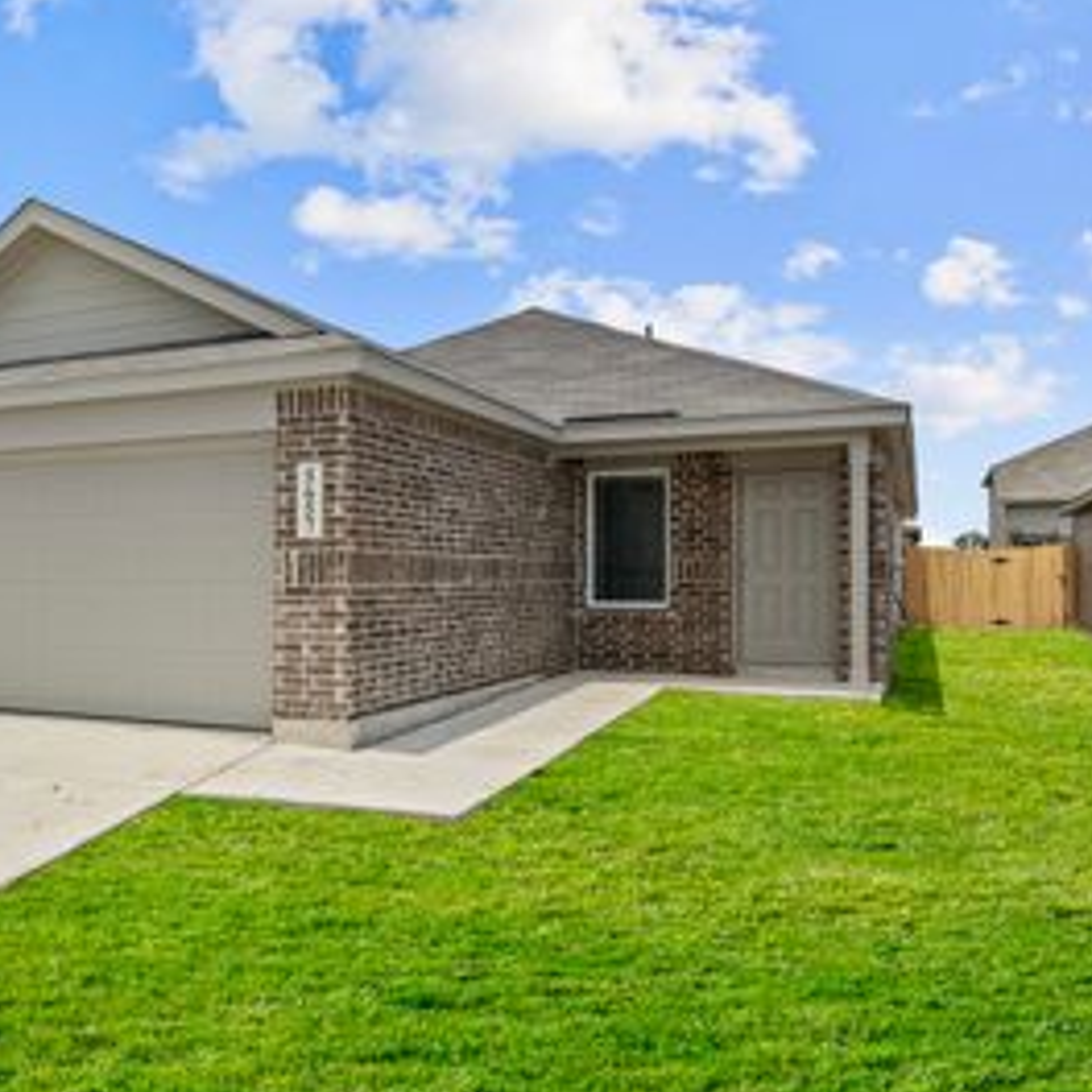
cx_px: 294
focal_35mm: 30
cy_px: 509
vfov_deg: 53.6
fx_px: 1081
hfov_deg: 51.6
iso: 400
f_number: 10
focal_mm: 18.8
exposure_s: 1/400
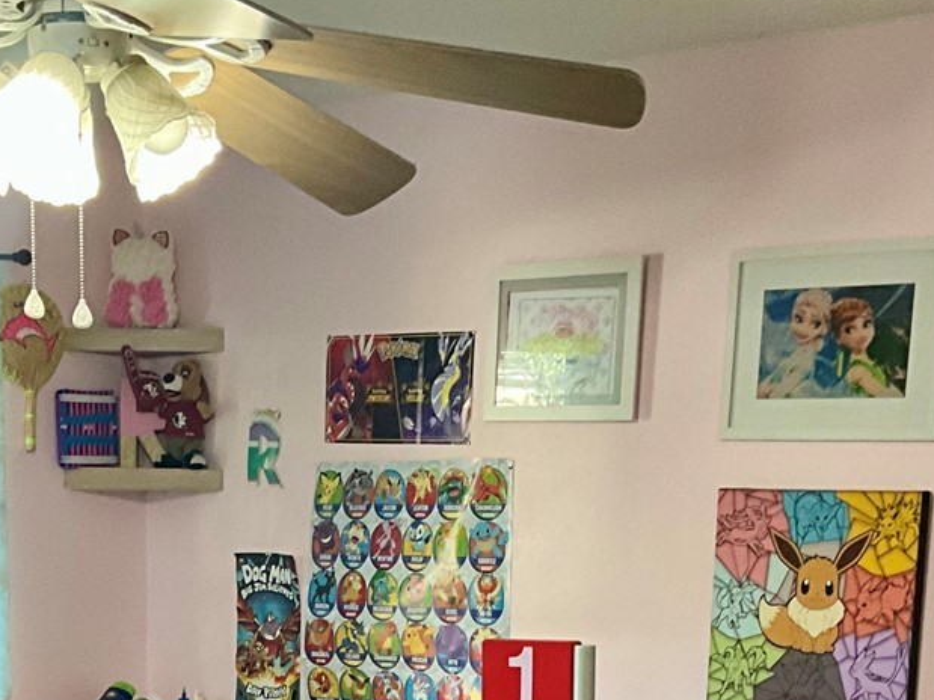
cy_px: 895
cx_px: 278
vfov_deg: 18.4
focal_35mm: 75
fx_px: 2023
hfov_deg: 25.8
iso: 160
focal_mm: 3
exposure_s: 1/60
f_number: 1.8
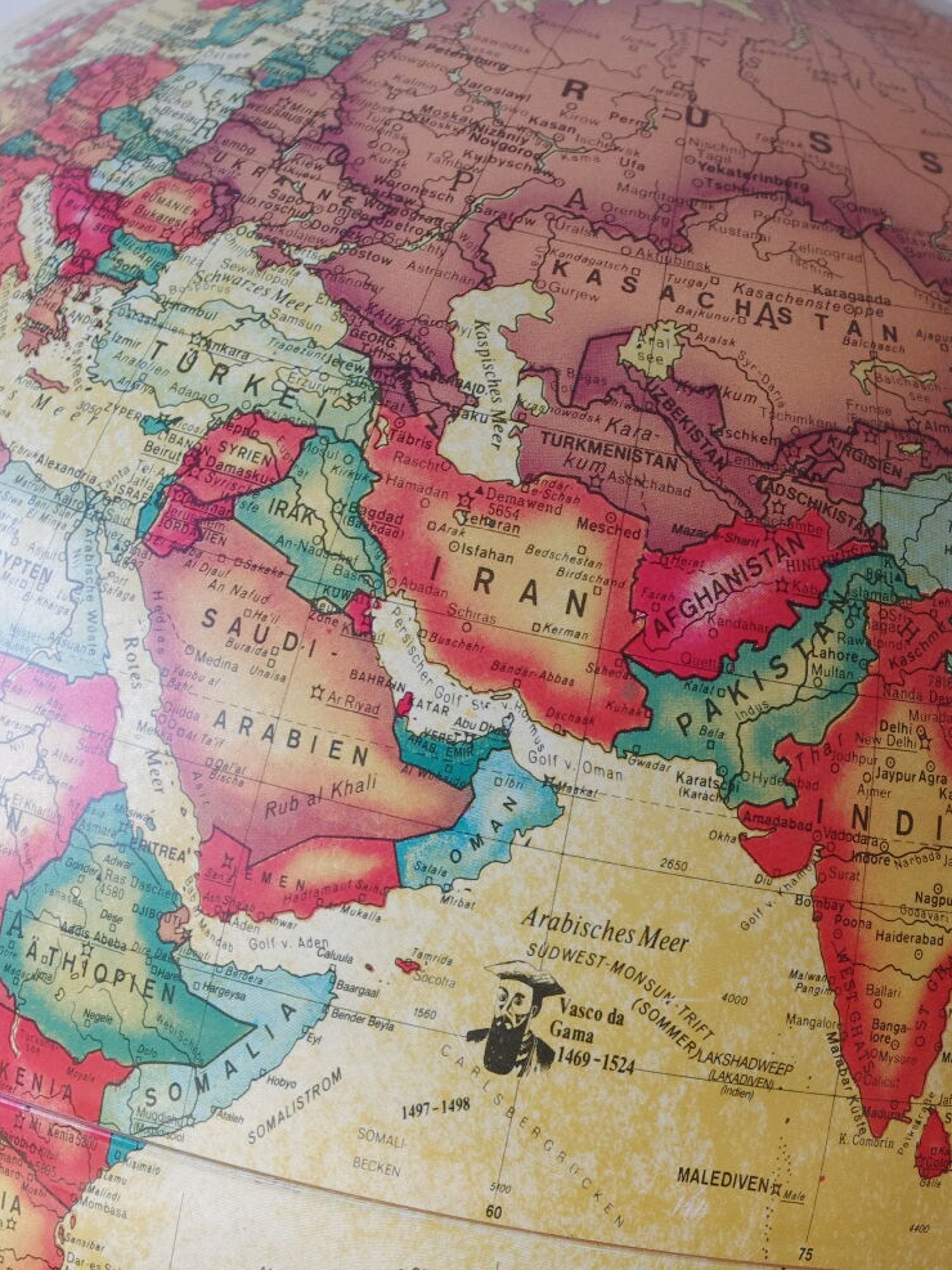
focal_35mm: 101
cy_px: 1032
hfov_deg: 14.6
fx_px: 3704
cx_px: 655
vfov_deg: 19.2
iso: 800
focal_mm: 40
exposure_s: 1/200
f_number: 8
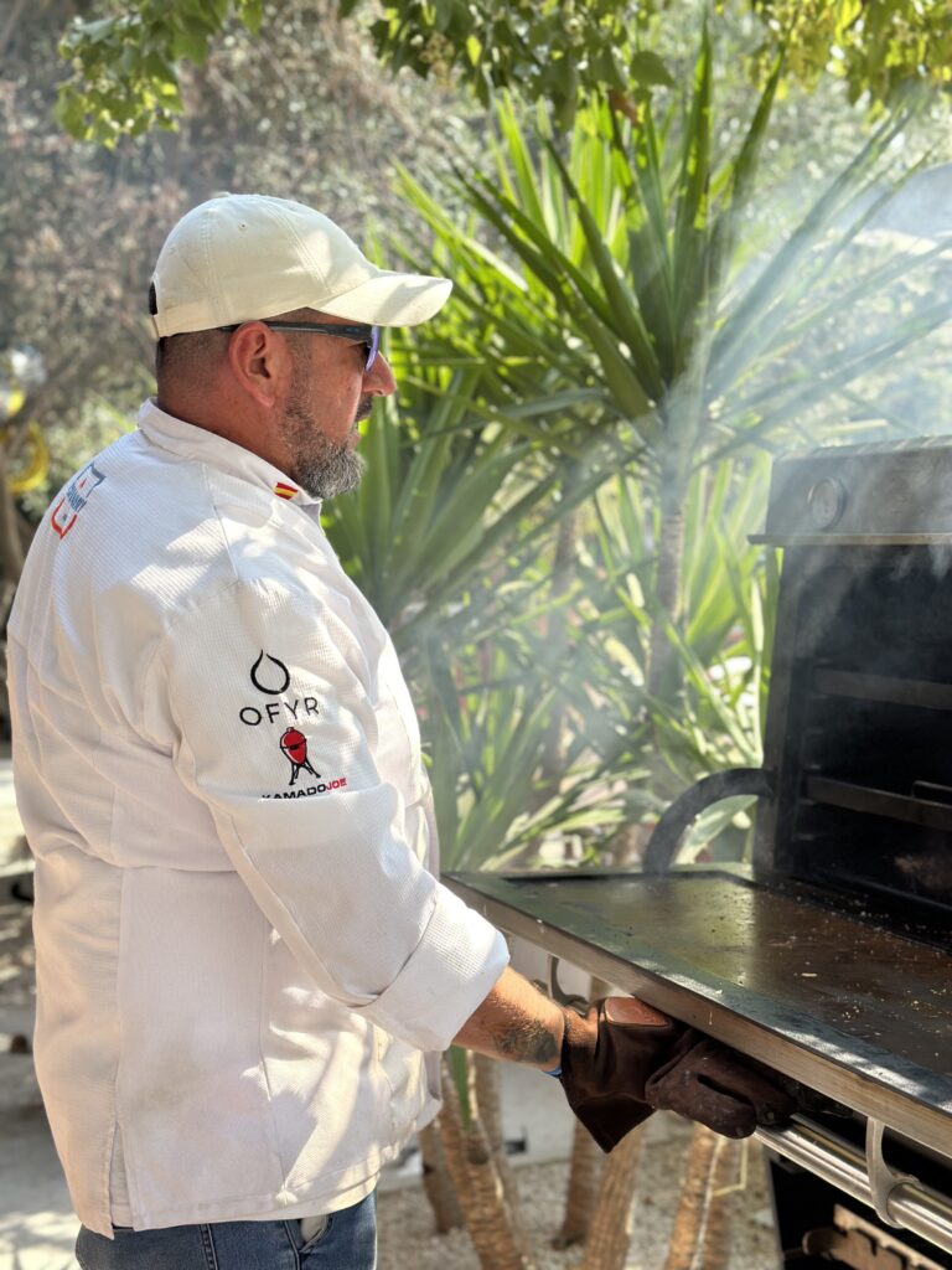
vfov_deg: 39.7
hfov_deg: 30.3
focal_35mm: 48
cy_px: 635
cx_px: 476
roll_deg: +1.6
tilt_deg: -3.7
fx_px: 1760
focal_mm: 6.86
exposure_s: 1/962
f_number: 1.78
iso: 80
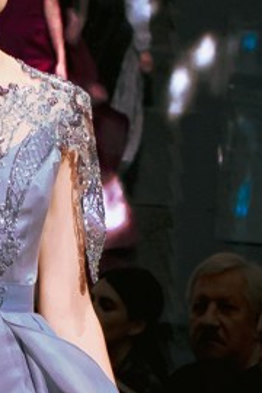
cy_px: 394
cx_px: 84
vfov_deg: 5.2
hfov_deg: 3.5
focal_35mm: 398
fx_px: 4344
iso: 2000
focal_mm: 56
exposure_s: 1/125
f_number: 5
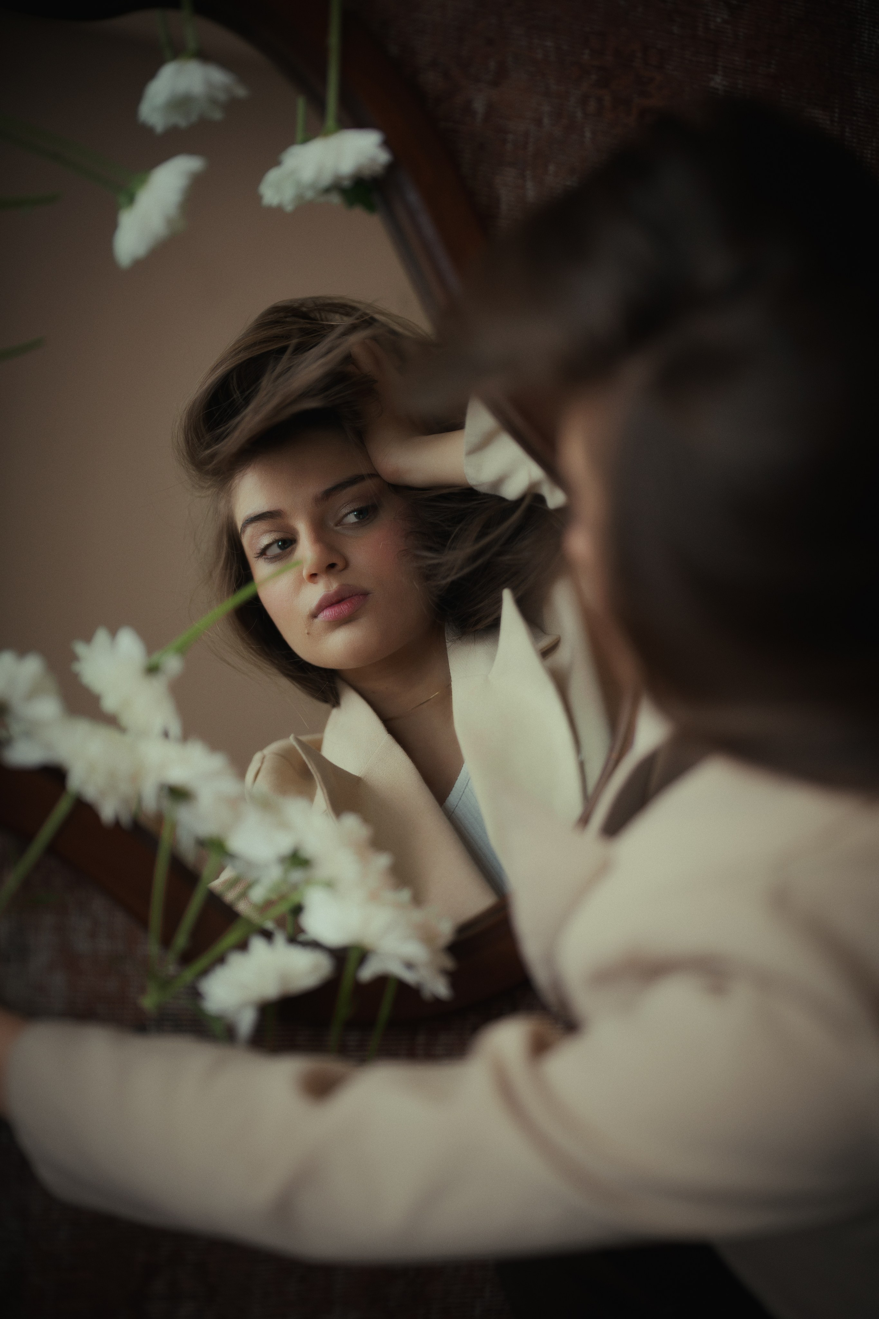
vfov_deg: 39.6
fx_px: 1831
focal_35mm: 50
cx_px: 440
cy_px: 660
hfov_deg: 27.0
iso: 125
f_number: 1.2
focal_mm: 50
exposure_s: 1/400
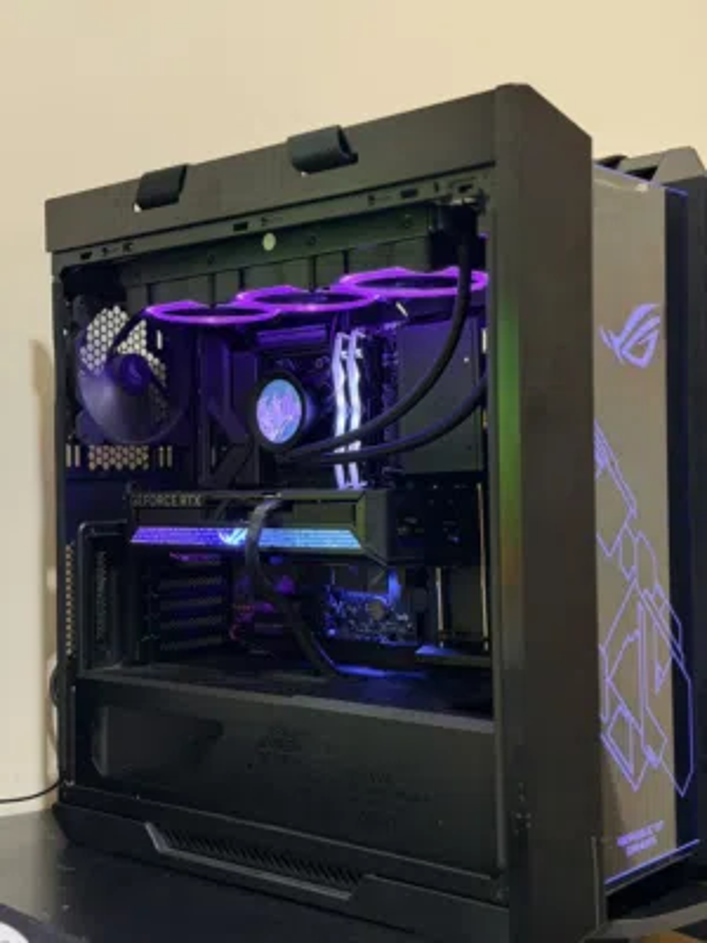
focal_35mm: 48
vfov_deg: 39.7
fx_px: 1307
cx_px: 354
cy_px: 472
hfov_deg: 30.3
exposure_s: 1/39
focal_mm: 6.76
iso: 500
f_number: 1.78
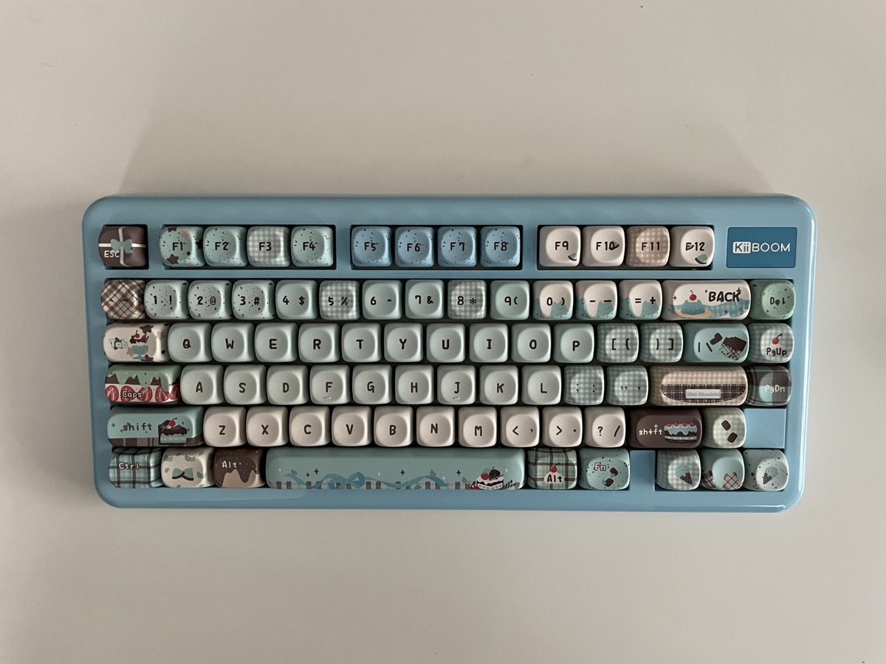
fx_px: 665
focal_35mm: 26
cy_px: 332
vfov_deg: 53.1
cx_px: 443
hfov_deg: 67.3
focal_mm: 4.2
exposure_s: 1/60
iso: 320
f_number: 1.6
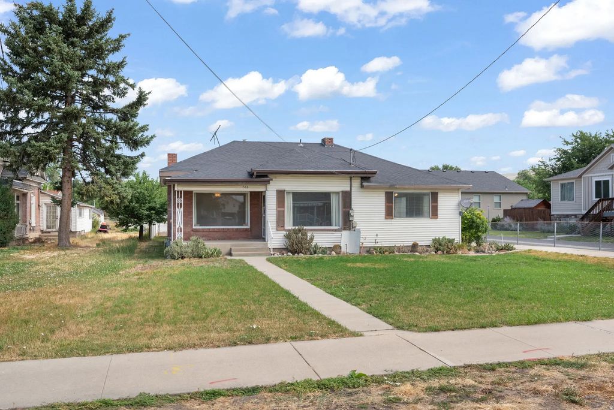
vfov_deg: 43.7
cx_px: 307
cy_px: 205
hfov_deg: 61.9
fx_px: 512
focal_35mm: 30
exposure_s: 1/640
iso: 800
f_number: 8
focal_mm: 30
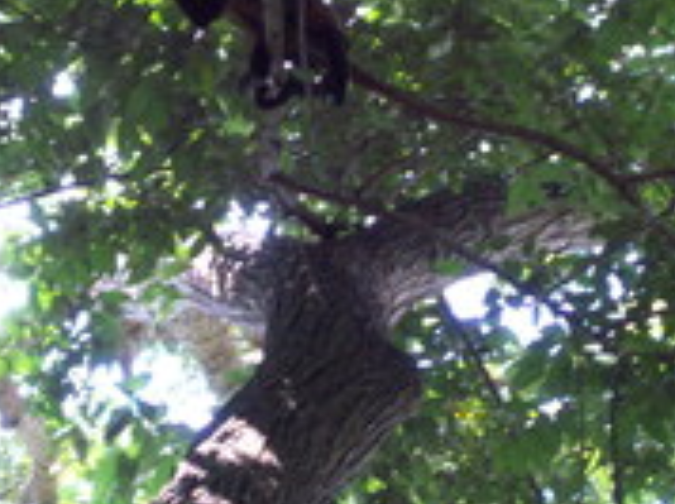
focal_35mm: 222
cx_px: 237
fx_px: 4323
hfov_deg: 8.9
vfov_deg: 6.7
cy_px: 178
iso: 160
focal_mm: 22.5
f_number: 4.9
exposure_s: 1/25
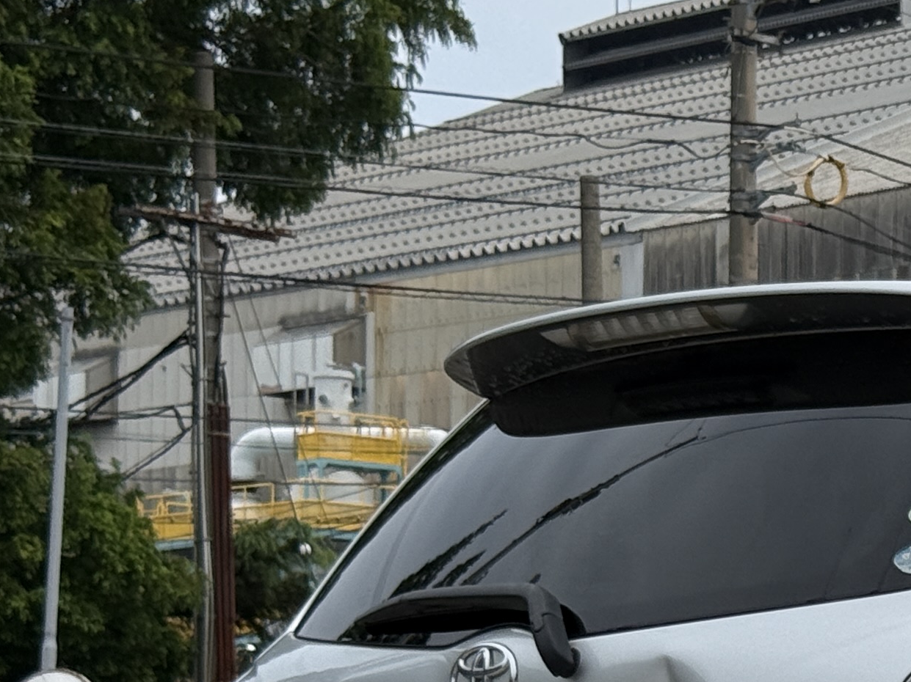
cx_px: 1389
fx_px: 4104
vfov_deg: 9.4
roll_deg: -0.9
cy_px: 764
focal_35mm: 156
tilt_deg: +2.4
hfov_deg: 12.1
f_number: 1.78
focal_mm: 6.76
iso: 80
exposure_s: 1/7143
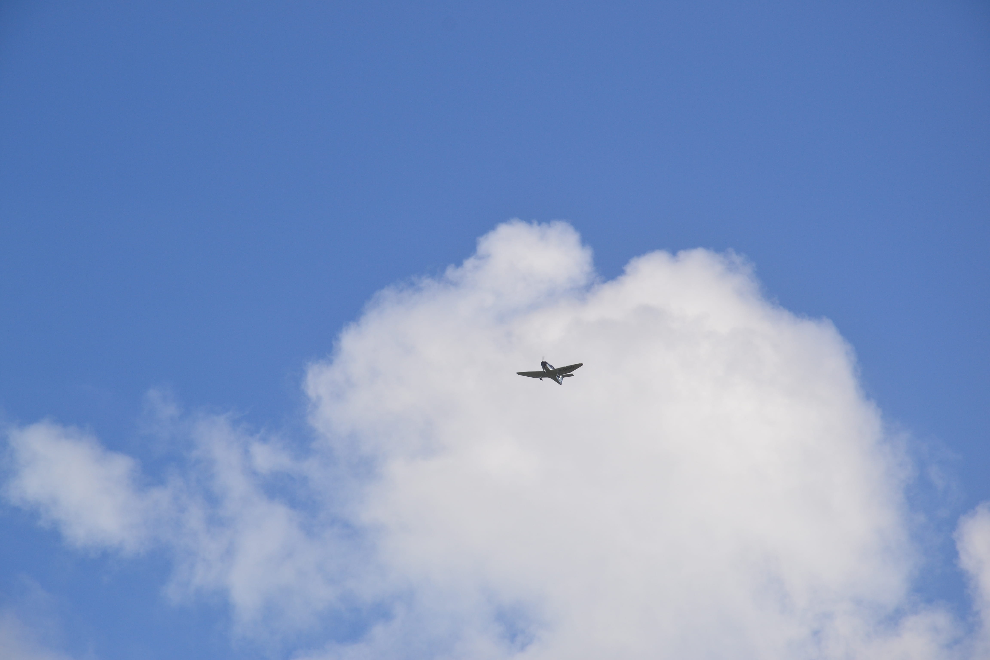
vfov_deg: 8.7
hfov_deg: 13.0
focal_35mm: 158
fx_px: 4331
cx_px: 495
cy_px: 330
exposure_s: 1/500
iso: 220
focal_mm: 105
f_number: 11
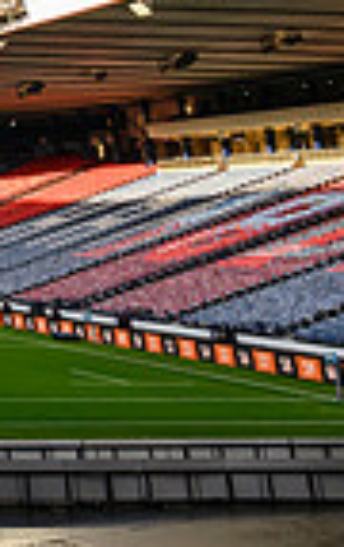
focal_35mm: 99
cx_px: -650
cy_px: -78
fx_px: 1478
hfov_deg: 10.2
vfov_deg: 19.9
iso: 320
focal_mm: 24
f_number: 6.3
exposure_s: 1/250
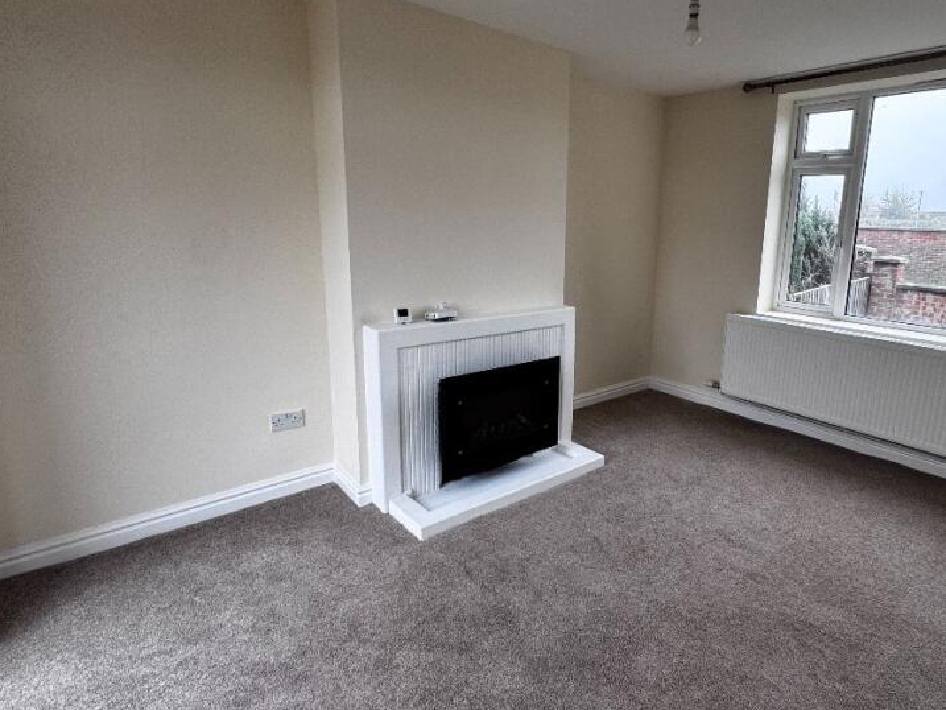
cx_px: 573
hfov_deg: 80.7
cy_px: 331
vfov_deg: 65.9
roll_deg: -1.2
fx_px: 547
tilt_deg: -10.2
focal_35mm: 20
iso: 100
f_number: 2.2
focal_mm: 2.22
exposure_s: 1/99
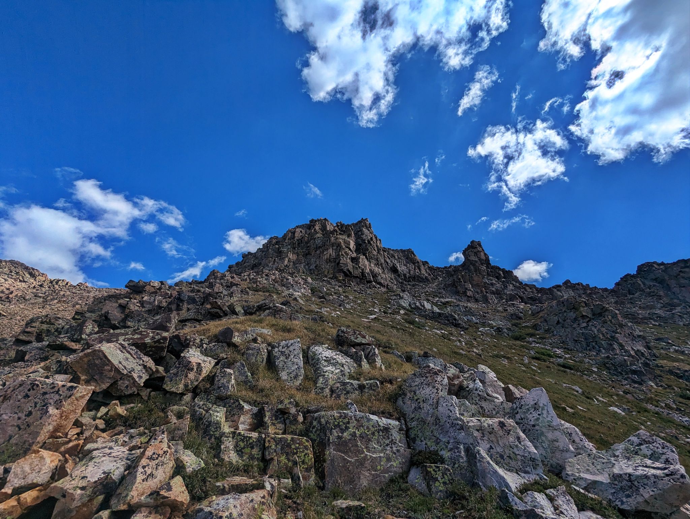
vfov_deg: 78.2
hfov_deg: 94.4
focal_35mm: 16
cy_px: 260
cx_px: 345
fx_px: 319
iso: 52
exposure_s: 1/5155
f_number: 2.2
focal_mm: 2.35
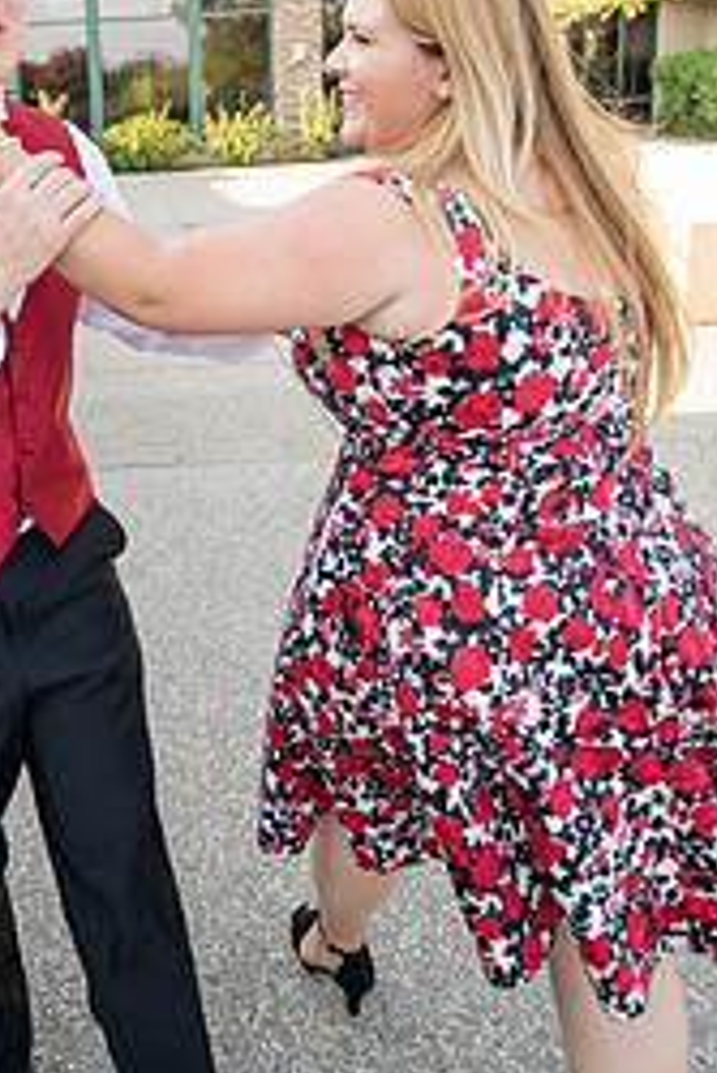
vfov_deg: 51.8
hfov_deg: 35.1
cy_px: 330
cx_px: 94
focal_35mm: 36
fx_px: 1074
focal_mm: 20
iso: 200
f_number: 4
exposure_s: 1/250
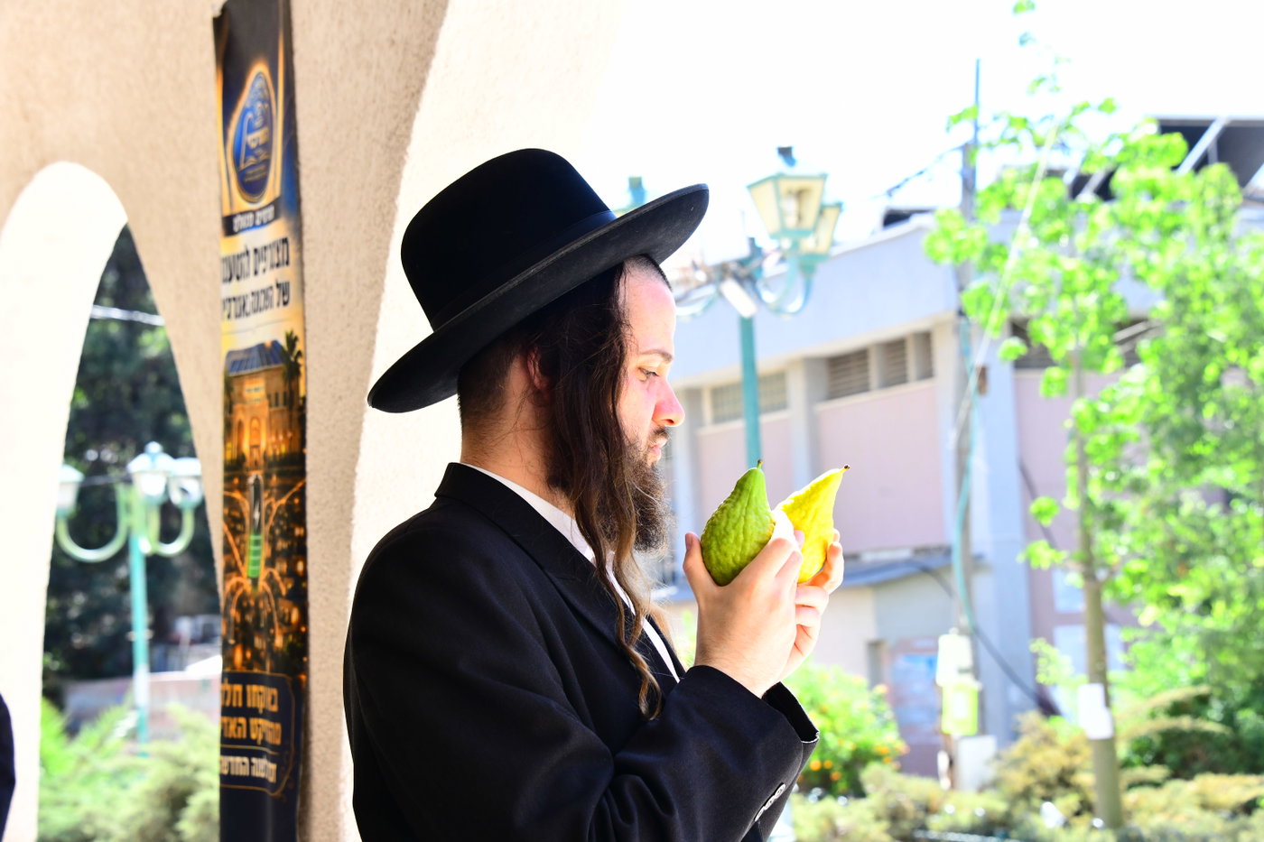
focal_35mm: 78
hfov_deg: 26.0
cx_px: 632
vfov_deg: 17.5
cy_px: 421
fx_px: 2738
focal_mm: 78
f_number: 8
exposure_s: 1/500
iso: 1250
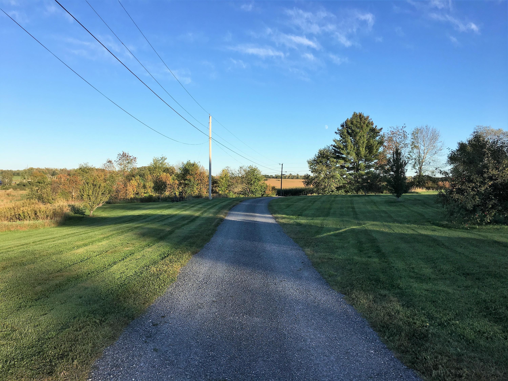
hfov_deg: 61.7
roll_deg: -1.8
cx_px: 254
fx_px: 426
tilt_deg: -1.0
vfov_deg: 48.2
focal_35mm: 29
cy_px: 190
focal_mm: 4.15
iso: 25
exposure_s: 1/1054
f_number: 2.2
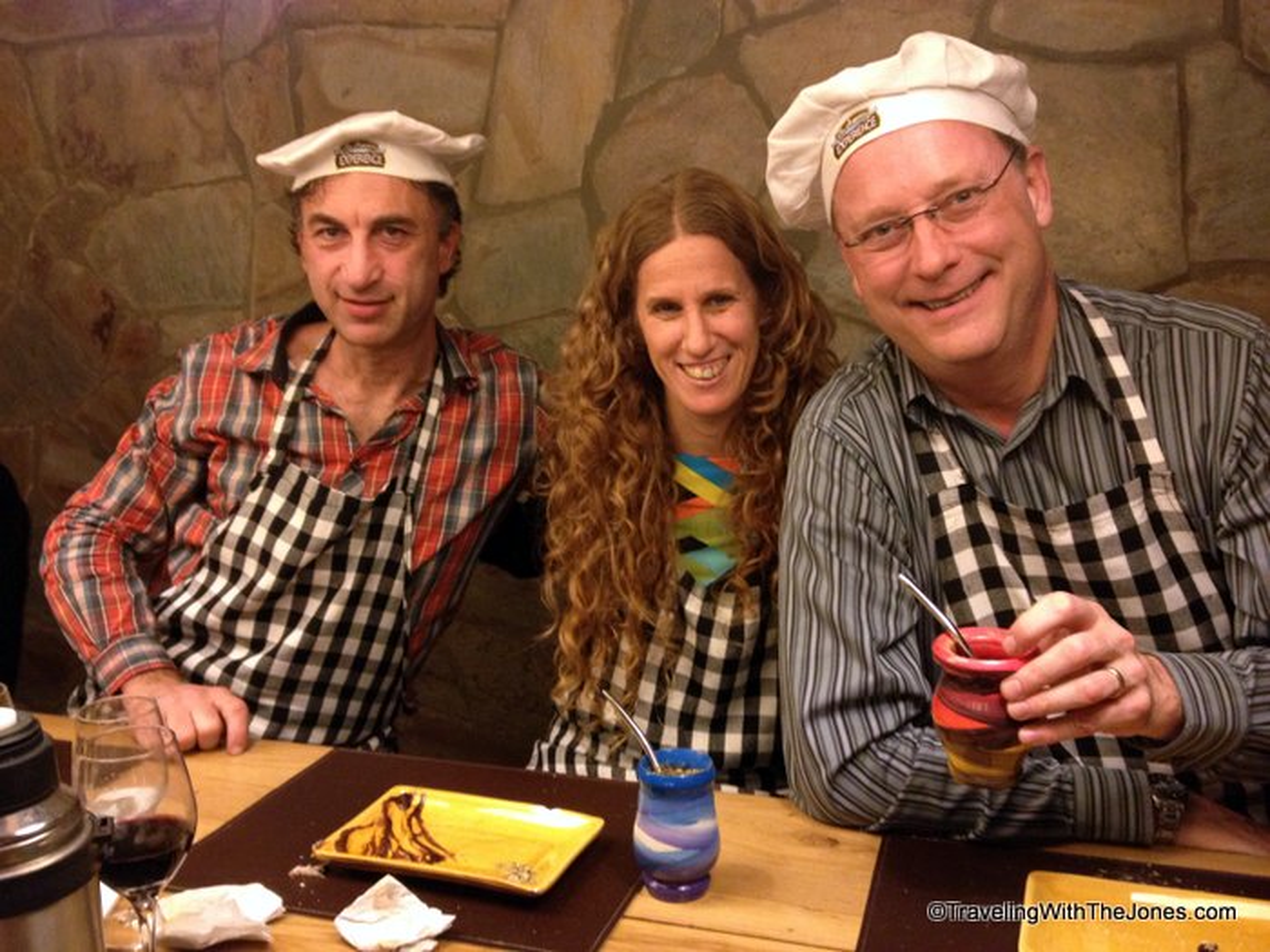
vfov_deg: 40.7
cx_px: 635
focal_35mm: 35
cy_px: 476
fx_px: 1284
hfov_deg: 52.6
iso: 250
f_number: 2.4
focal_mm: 4.28
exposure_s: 1/20
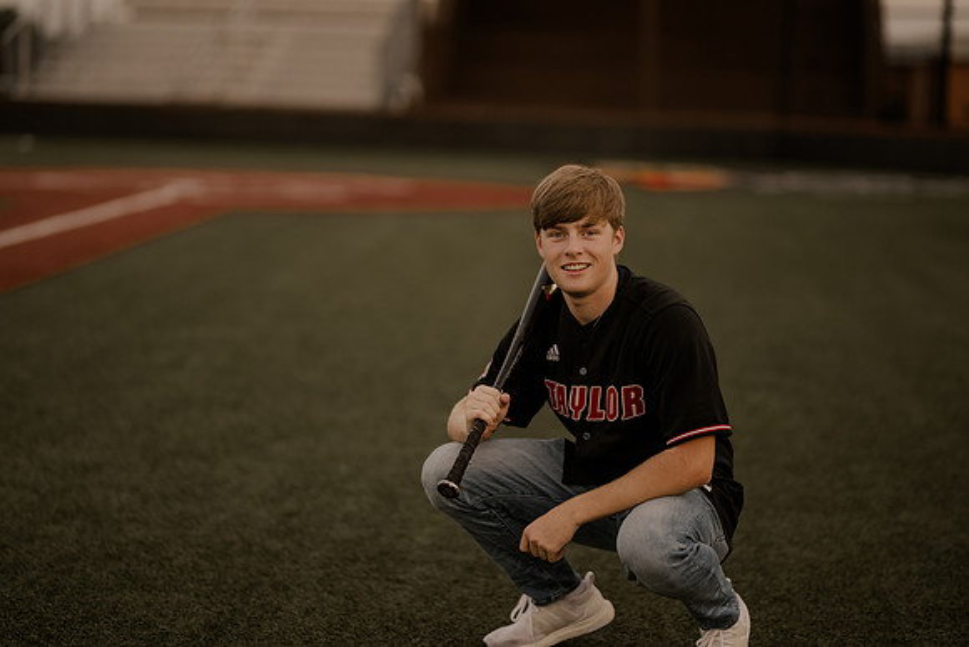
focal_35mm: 85
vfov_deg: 16.1
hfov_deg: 23.9
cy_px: 324
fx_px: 2288
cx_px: 484
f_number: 1.4
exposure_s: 1/2500
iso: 800
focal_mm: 85
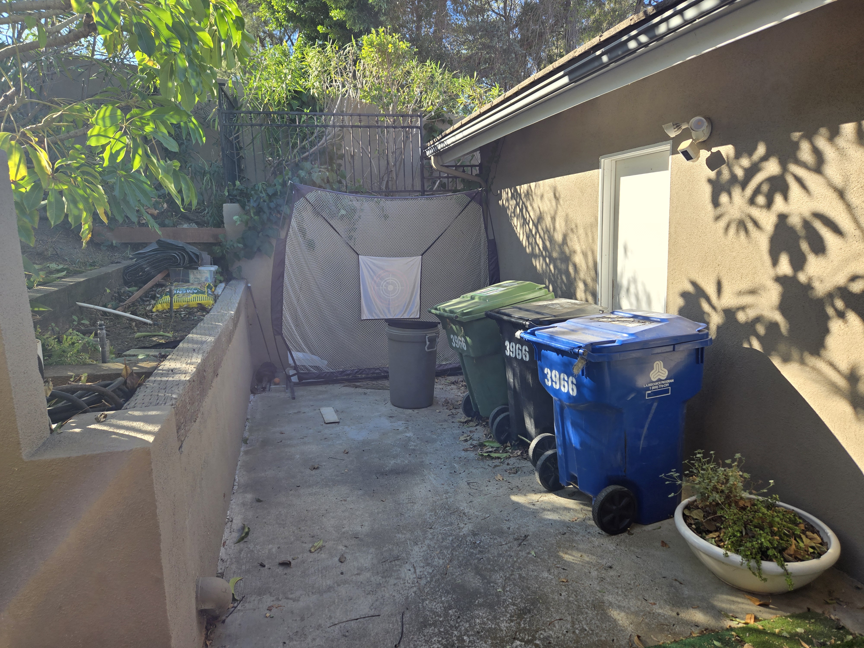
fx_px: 574
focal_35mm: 23
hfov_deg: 73.9
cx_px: 432
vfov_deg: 58.9
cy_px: 324
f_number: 1.8
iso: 25
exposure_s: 1/750
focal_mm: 5.4
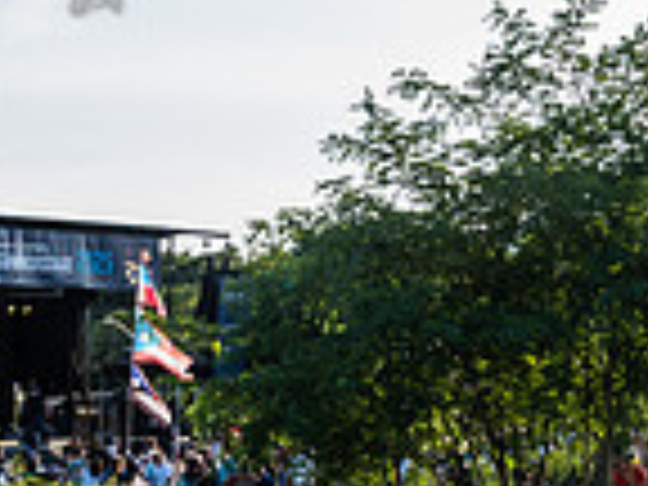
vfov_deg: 12.3
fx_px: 2246
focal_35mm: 120
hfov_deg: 16.3
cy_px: 371
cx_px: 94
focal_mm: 31
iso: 500
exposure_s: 1/640
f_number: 7.1
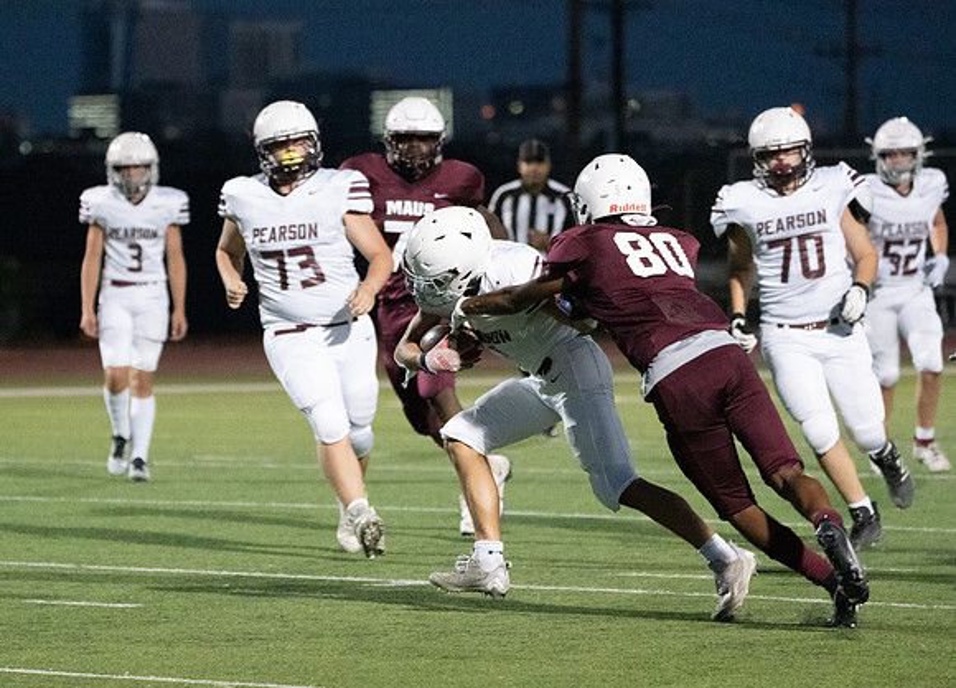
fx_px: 8458
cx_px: 344
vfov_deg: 4.7
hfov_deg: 6.5
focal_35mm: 311
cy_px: 408
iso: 20000
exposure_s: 1/1000
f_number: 5.6
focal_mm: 229
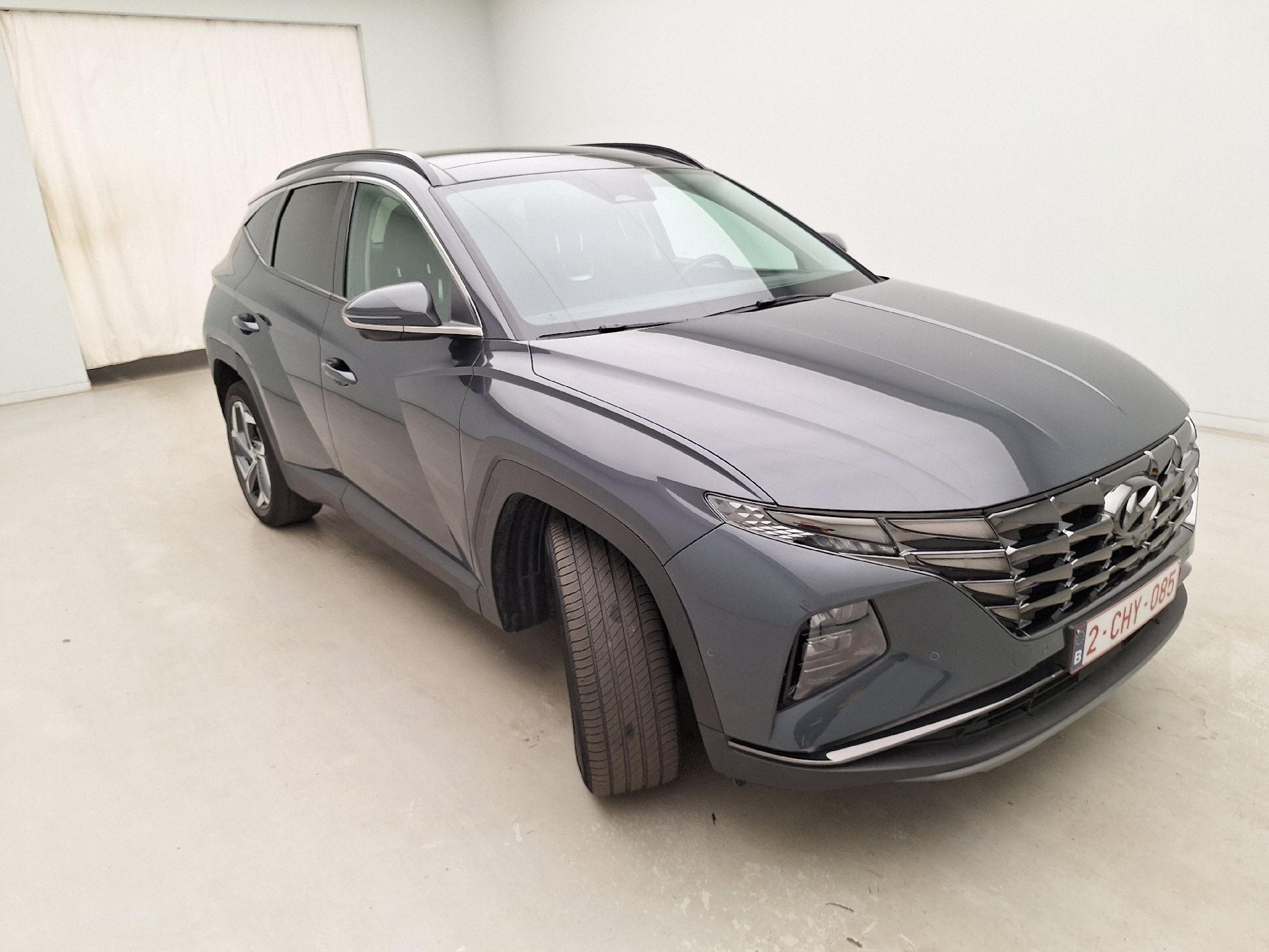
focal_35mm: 23
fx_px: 843
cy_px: 476
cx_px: 634
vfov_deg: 58.9
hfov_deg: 73.9
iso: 64
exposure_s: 1/100
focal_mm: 5.54
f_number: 1.8
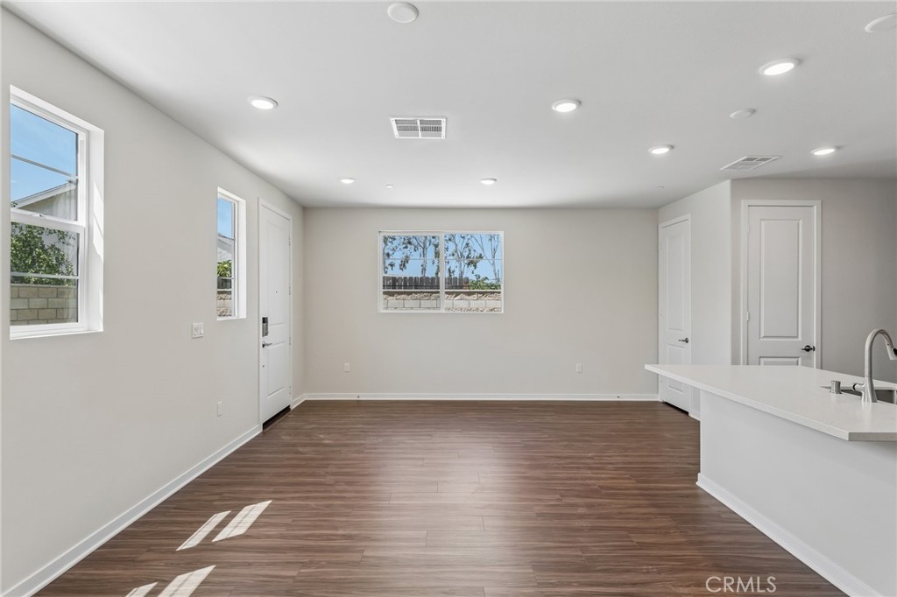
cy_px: 298
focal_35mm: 18
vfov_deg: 68.8
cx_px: 448
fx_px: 436
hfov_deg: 91.6
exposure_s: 1/60
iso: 250
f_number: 8
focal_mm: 17.5
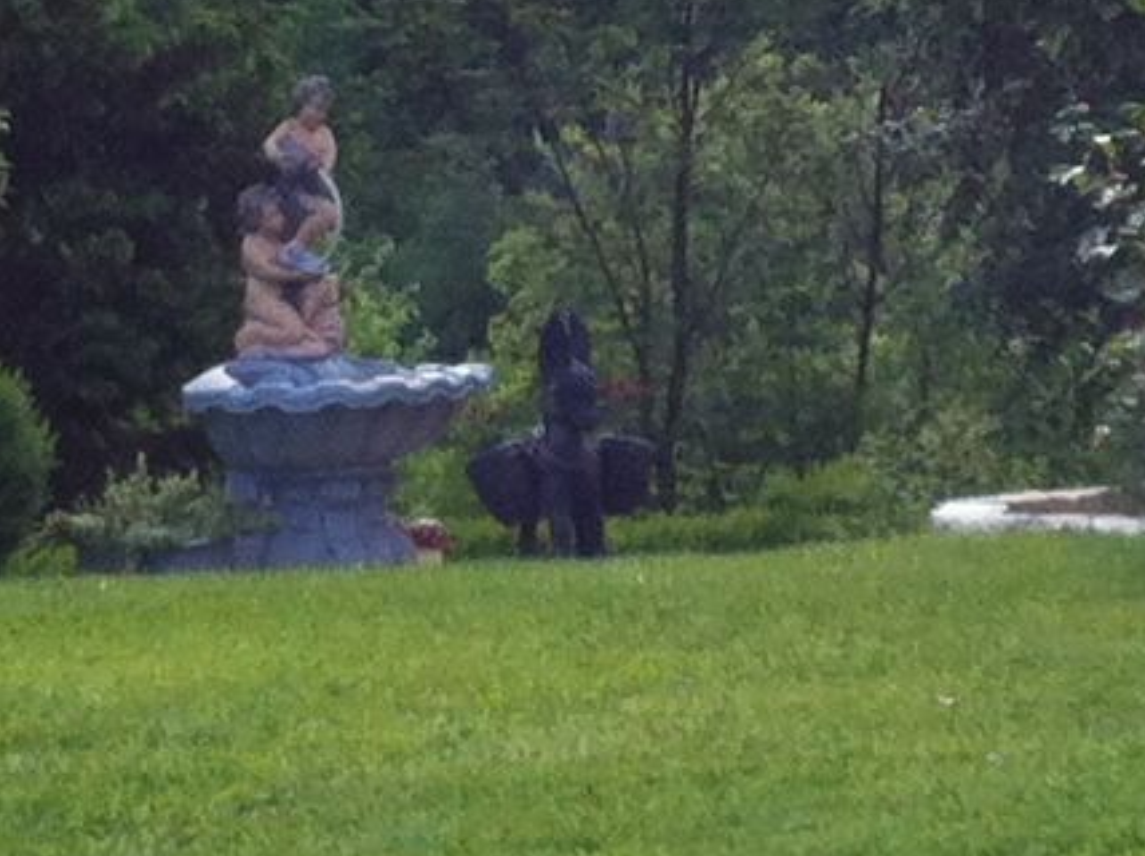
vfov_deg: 7.0
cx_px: 853
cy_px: -40
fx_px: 7005
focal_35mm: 212
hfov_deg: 9.3
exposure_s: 1/187
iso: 80
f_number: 2.8
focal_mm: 3.85
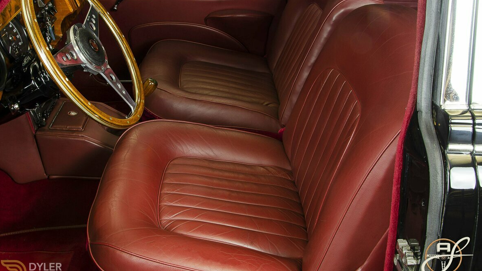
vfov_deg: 33.7
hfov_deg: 56.6
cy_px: 126
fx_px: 447
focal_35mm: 35
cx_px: 241
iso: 200
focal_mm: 22
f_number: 14
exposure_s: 1.3
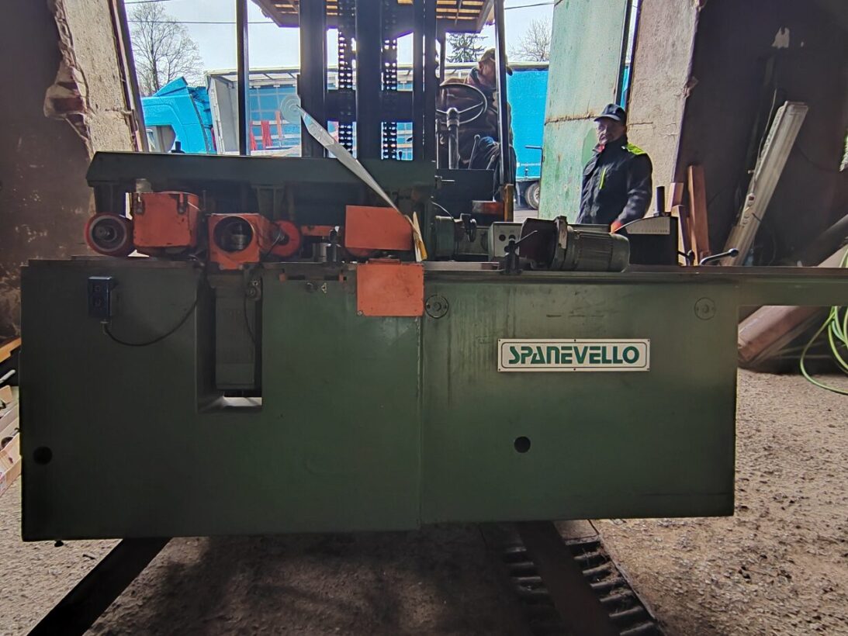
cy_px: 318
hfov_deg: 71.6
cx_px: 424
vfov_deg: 56.8
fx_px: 588
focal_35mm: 24
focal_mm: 2.16
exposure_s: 1/25
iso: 1000
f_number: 2.2
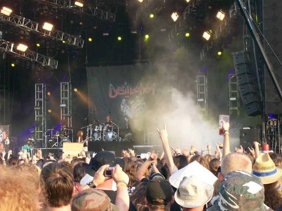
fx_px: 879
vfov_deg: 13.7
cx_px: 141
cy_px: 106
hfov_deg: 18.2
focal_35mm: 108
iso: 140
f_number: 4.8
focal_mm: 18
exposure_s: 1/166
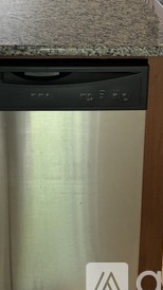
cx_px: -7
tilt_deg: -14.0
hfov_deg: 17.0
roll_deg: -1.3
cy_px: -48
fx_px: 531
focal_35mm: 69
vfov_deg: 27.3
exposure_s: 1/60
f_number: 1.6
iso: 100
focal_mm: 5.96
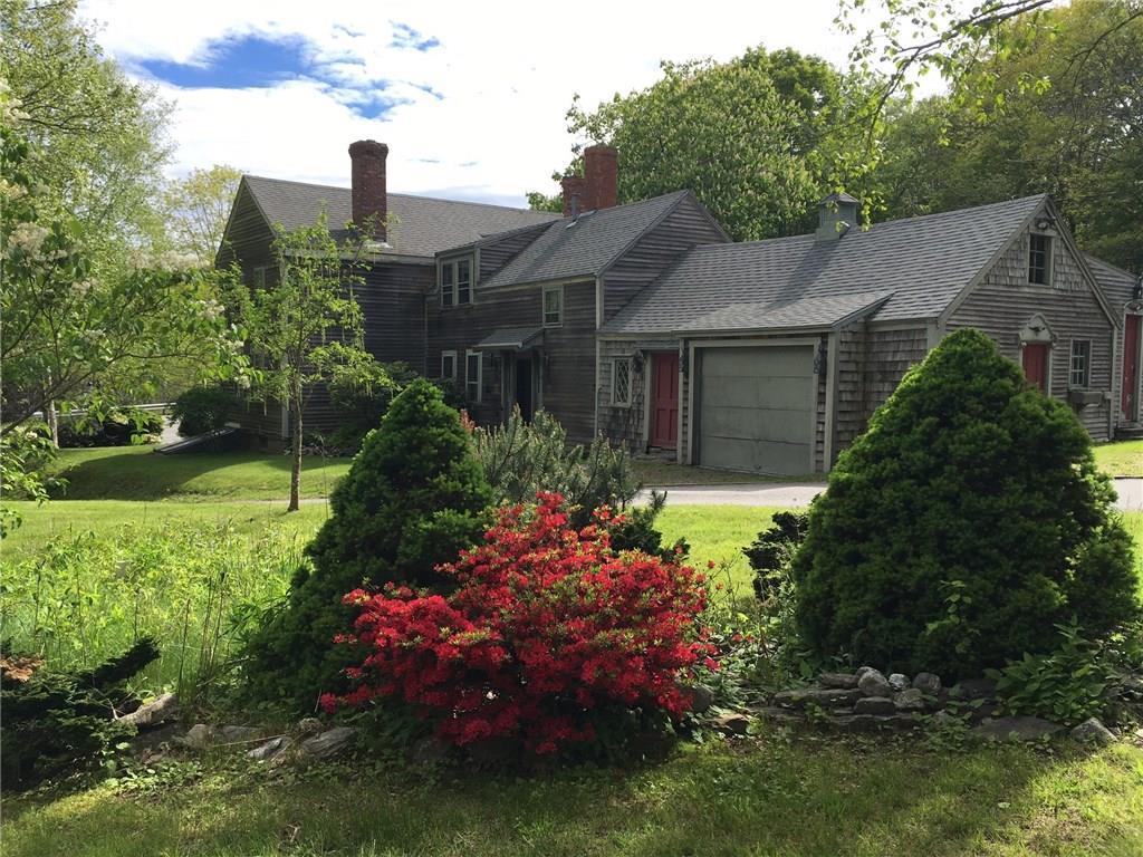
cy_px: 428
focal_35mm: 29
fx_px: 958
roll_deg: -0.1
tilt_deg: -5.1
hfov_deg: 61.7
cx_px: 572
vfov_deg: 48.2
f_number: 2.2
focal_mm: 4.15
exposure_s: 1/1026
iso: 25
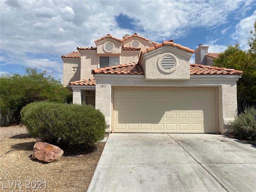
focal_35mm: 26
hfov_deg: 67.3
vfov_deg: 53.1
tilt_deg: +5.0
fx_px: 192
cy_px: 96
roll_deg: -0.5
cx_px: 128
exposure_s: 1/5747
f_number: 1.8
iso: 32
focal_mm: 4.25
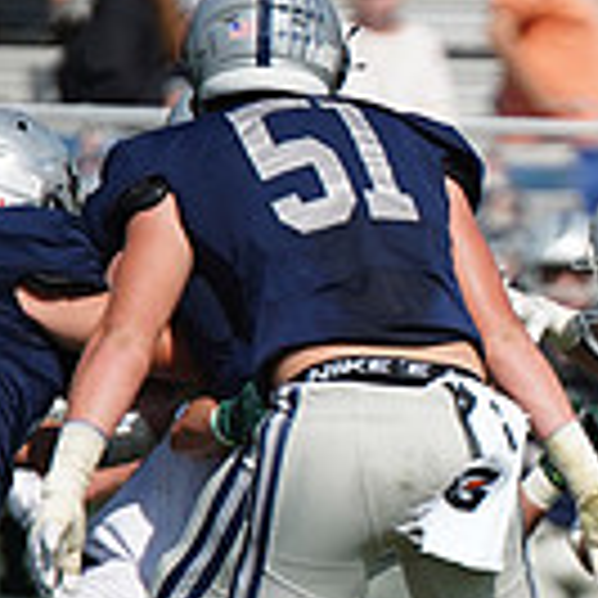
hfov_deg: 1.6
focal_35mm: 1111
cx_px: 899
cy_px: 488
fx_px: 21714
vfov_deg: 1.6
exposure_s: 1/8000
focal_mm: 300
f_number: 2.8
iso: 500
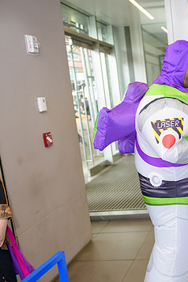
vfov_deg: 49.5
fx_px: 305
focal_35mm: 39
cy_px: 137
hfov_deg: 30.3
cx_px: 211
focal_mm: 24
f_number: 3.2
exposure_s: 1/125
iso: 800
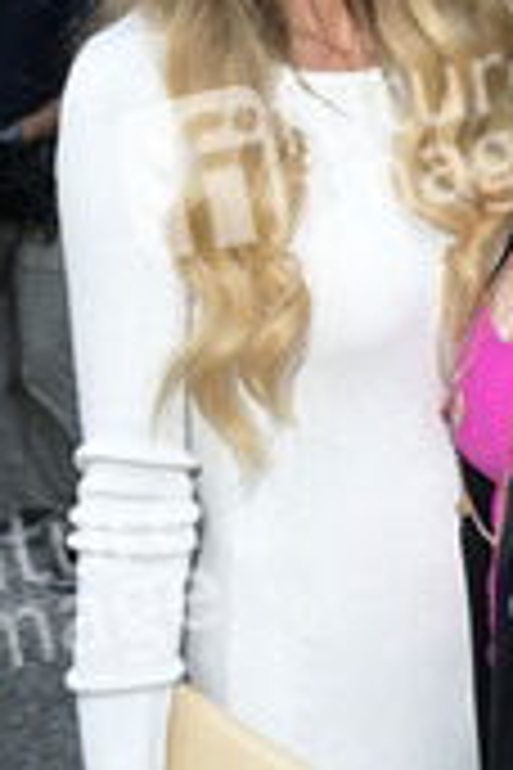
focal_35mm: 75
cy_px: 378
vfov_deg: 27.0
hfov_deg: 17.9
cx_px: 477
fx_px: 1603
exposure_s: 1/50
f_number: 5.6
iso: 2500
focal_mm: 32
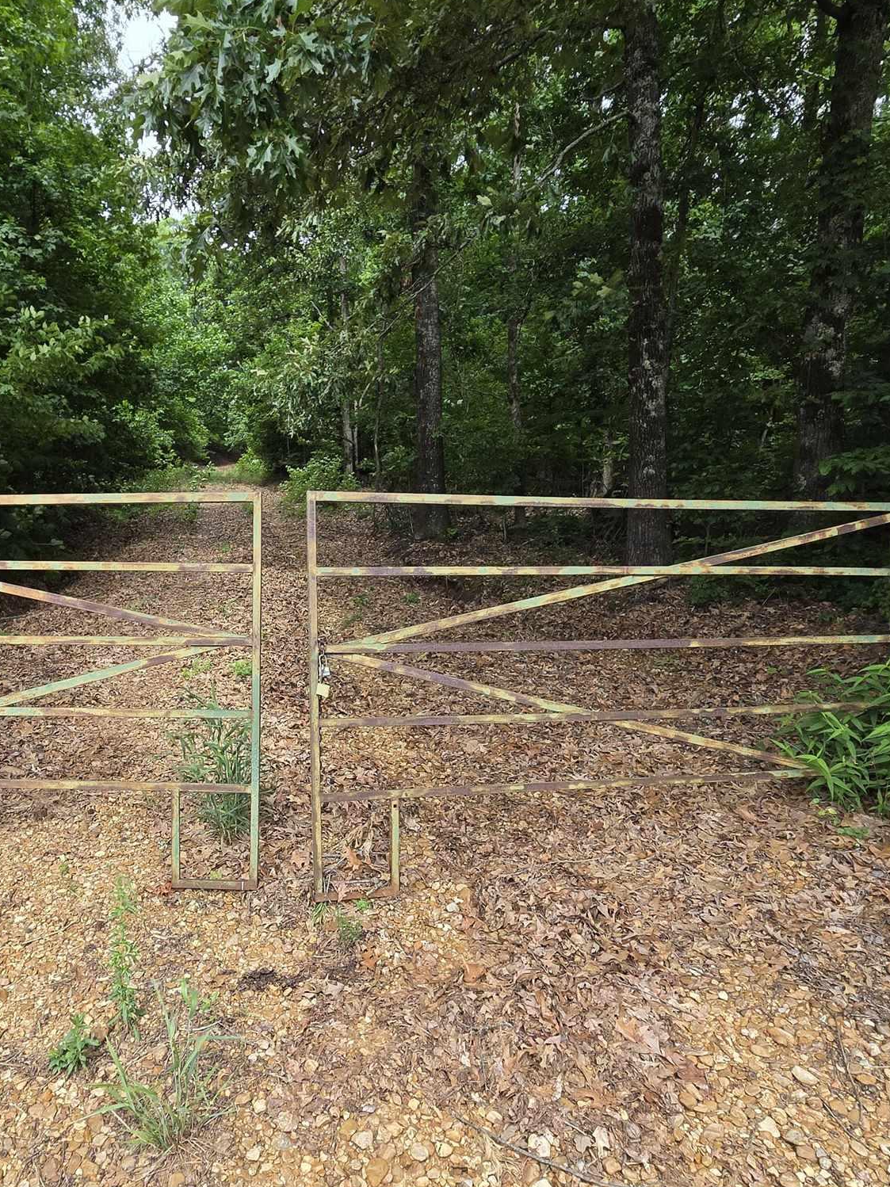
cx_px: 299
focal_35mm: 20
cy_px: 649
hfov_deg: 64.3
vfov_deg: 81.5
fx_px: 686
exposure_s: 1/707
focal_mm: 2.2
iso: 100
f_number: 2.2
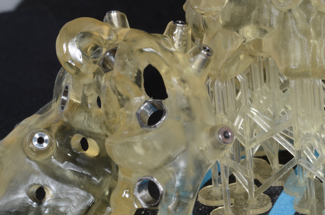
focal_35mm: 158
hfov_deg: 13.1
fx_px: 1419
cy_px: 108
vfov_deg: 8.7
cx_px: 162
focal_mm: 105
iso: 100
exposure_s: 1/60
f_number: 29
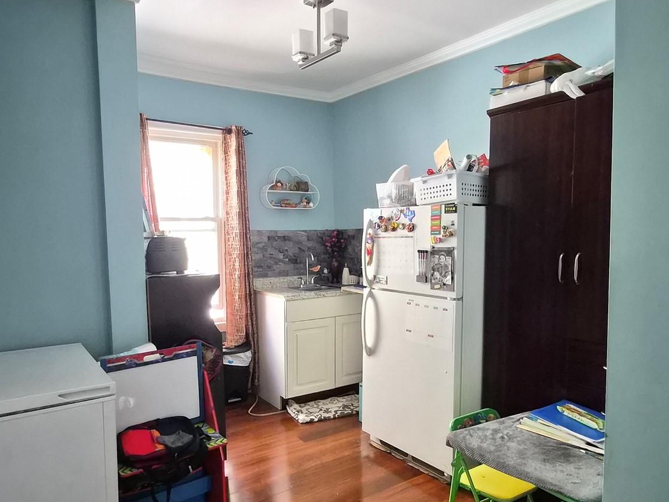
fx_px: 464
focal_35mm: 24
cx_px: 307
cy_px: 273
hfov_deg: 71.5
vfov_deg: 56.7
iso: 640
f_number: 2.2
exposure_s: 1/100
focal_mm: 1.7
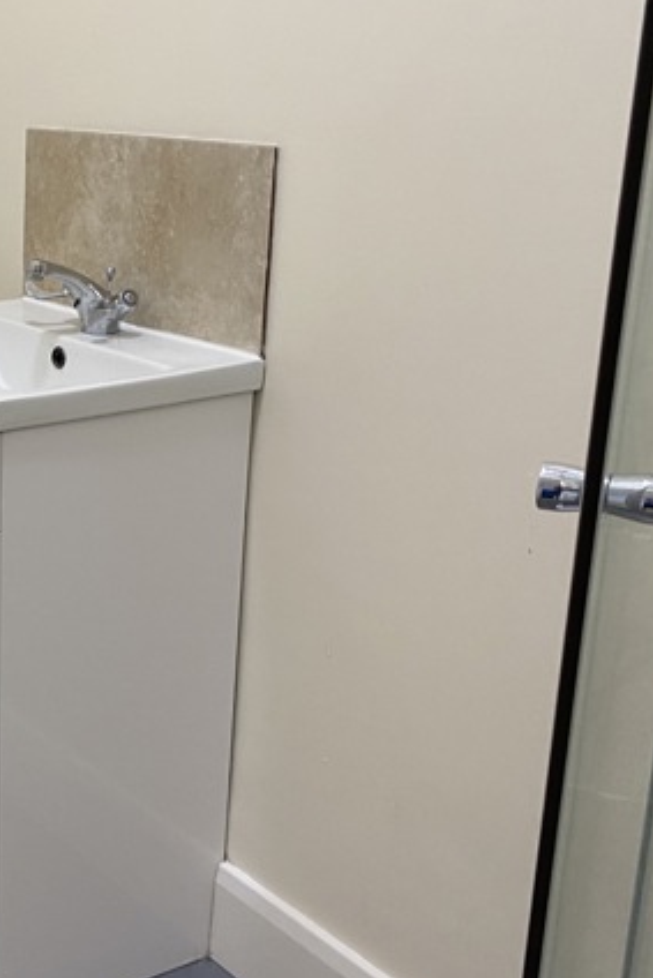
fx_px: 1386
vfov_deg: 38.8
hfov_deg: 23.8
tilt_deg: -15.3
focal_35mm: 51
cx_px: -159
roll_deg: +1.5
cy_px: 443
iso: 80
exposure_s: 1/50
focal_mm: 4.25
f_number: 1.8
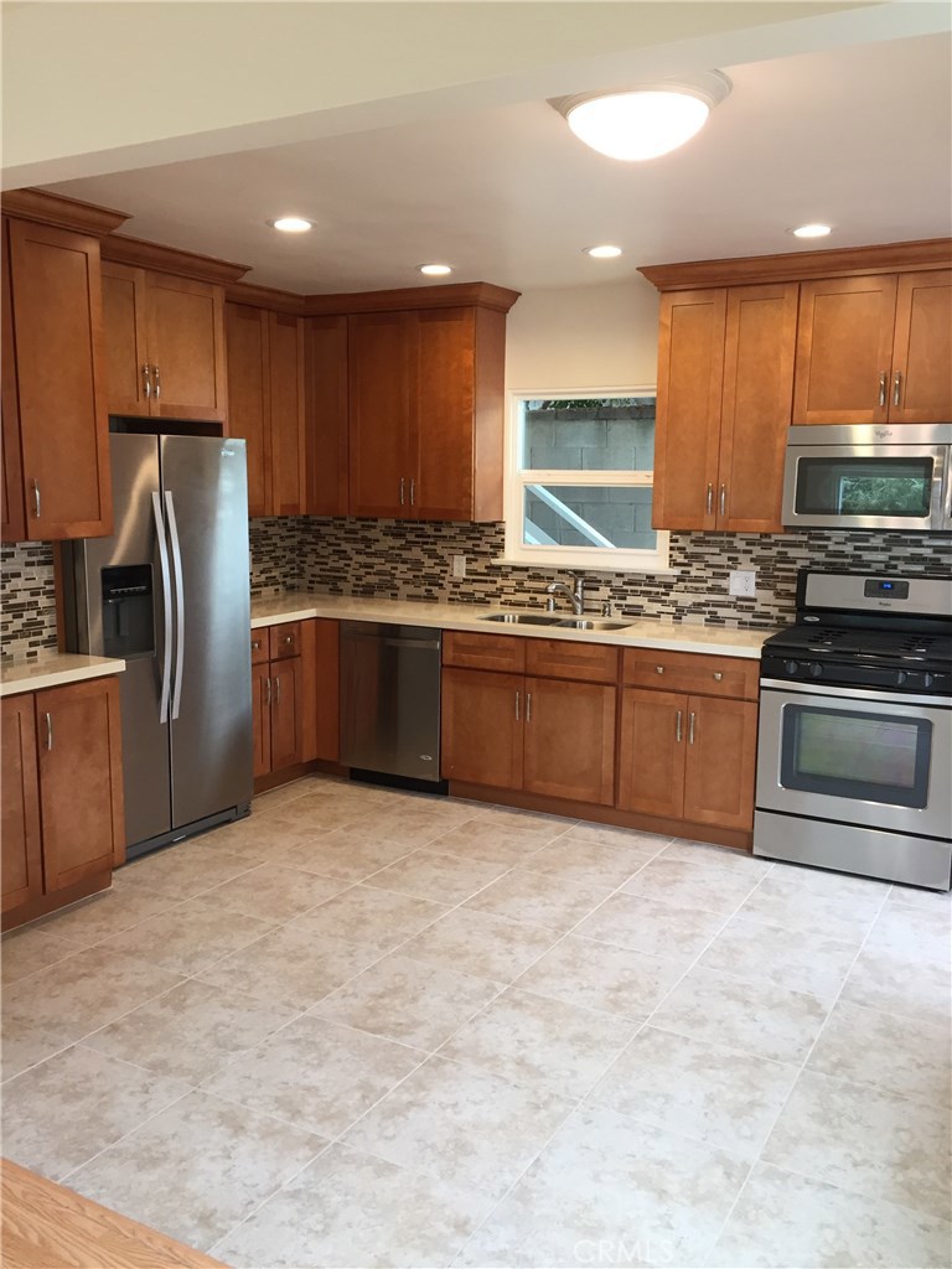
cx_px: 476
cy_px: 634
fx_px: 1063
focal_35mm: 29
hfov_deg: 48.2
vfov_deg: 61.7
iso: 40
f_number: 2.2
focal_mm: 4.15
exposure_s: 1/30
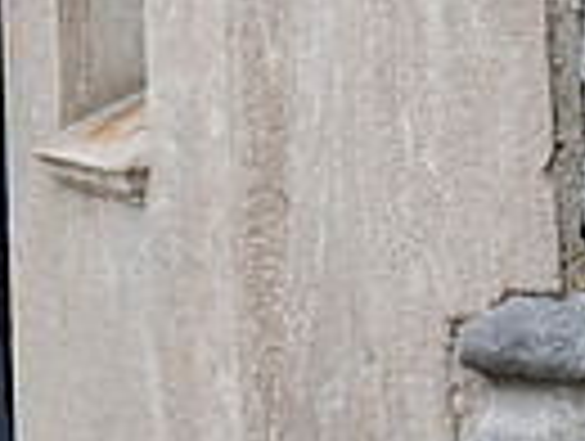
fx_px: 2540
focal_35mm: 150
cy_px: -259
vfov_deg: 9.6
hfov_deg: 11.6
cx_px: -644
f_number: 5.6
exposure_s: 1/640
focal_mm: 35
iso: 640
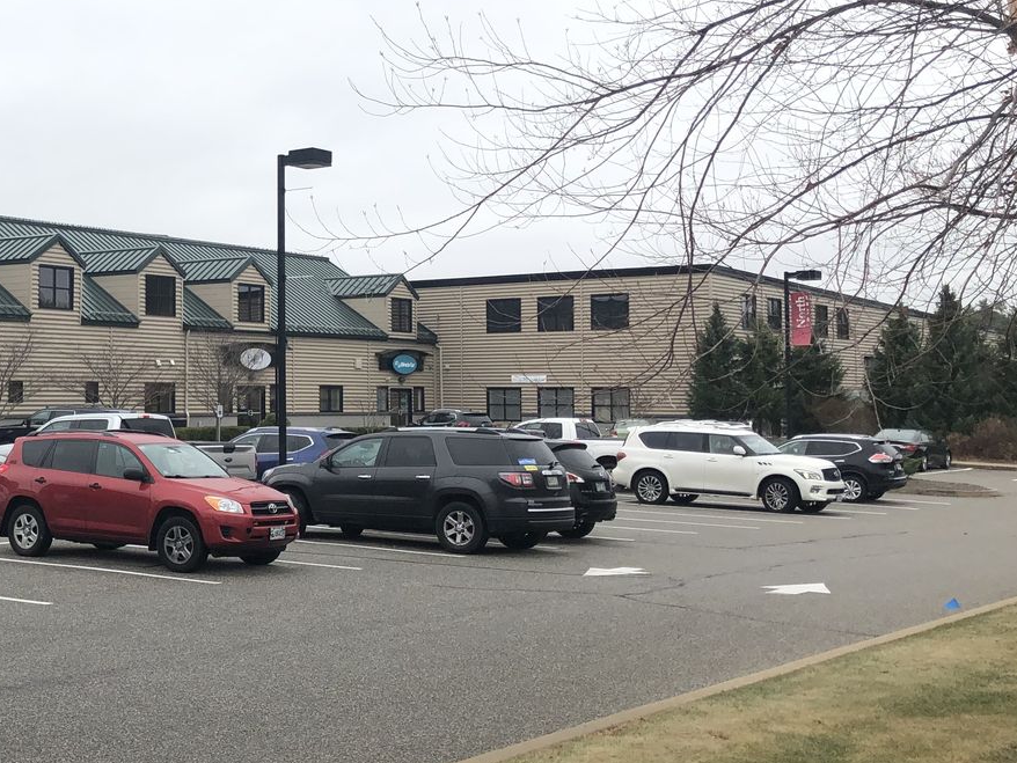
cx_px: 117
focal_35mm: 51
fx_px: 1499
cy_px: 335
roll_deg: +0.5
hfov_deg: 35.4
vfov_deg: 28.5
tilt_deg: +2.1
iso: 20
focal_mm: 4
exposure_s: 1/308
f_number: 1.8
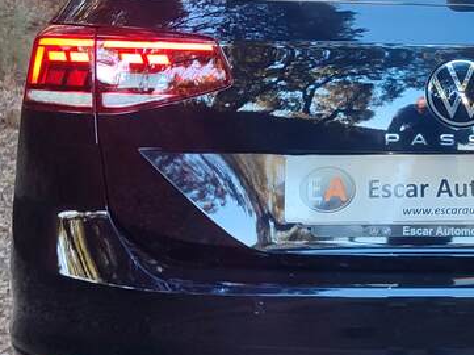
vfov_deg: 20.6
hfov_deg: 26.0
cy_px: 101
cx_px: 477
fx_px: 971
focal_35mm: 71
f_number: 1.89
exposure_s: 1/50
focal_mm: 5.95
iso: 112
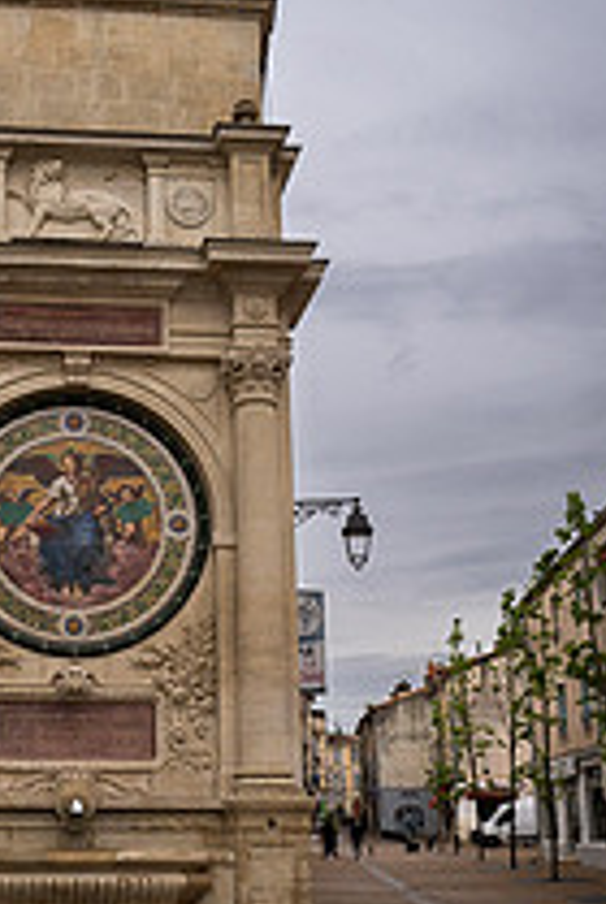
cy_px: 640
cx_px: 74
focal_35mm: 43
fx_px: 1082
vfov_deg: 44.3
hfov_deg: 30.1
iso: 1600
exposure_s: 1/1600
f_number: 8
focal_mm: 20
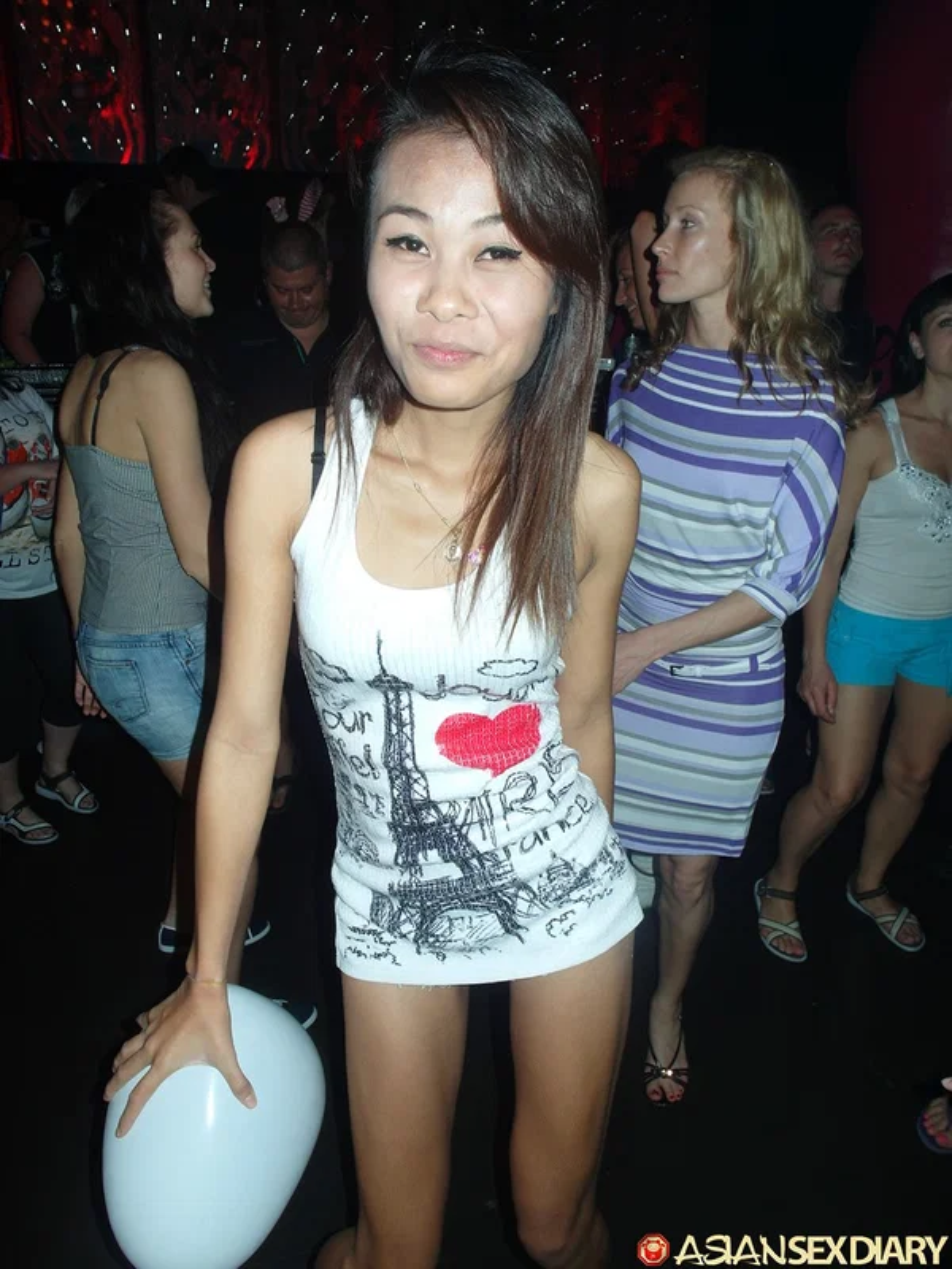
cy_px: 634
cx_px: 476
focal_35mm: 24
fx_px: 880
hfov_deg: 56.8
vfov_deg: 71.6
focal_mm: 5.2
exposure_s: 1/45
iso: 100
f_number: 3.5
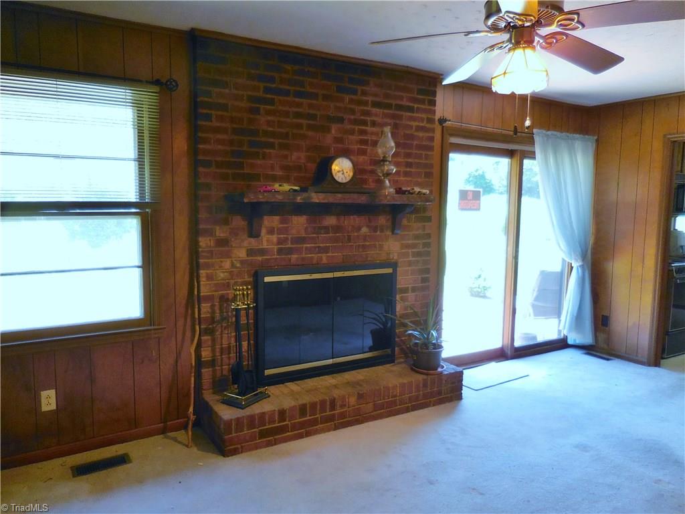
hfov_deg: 69.4
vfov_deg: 54.9
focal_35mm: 25
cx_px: 342
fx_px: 495
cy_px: 257
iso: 220
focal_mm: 4.5
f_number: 3.3
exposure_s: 1/30
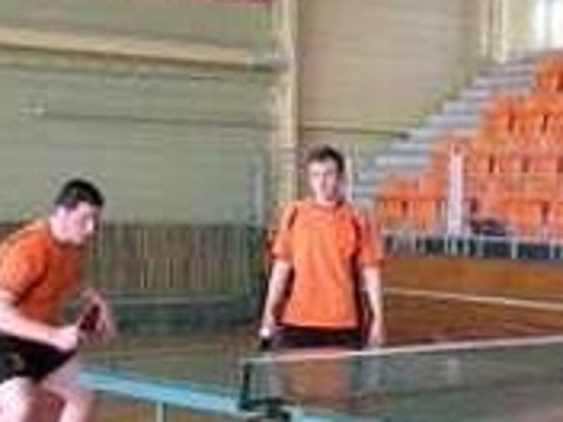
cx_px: 419
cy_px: 401
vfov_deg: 16.0
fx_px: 1480
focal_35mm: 91
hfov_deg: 21.4
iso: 1600
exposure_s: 1/332
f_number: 3.2
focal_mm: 5.8
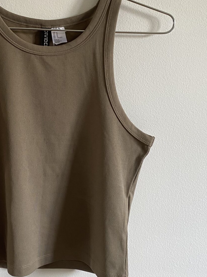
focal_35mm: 48
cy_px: 125
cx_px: 57
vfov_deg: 39.6
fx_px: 383
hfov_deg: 29.9
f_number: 1.8
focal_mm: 4.25
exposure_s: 1/60
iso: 320
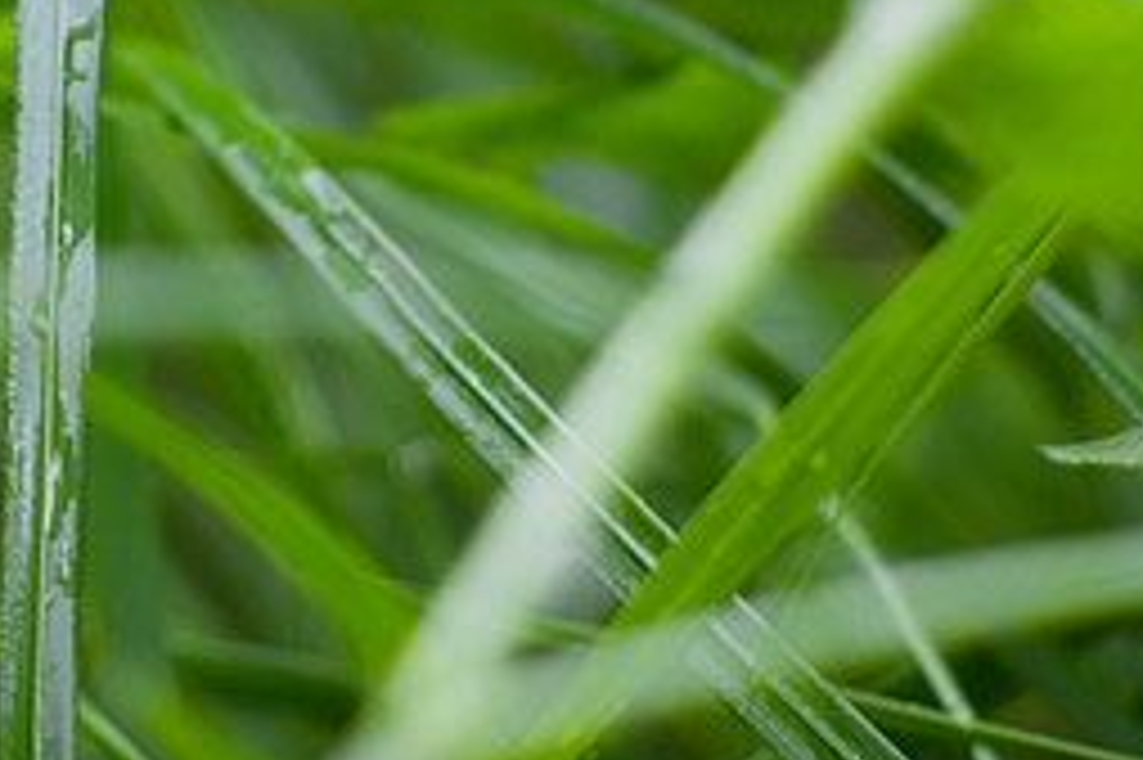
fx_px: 8440
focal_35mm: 266
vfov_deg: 5.1
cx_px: -76
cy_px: -441
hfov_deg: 7.7
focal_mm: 50
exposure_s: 1/30
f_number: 2.2
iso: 100
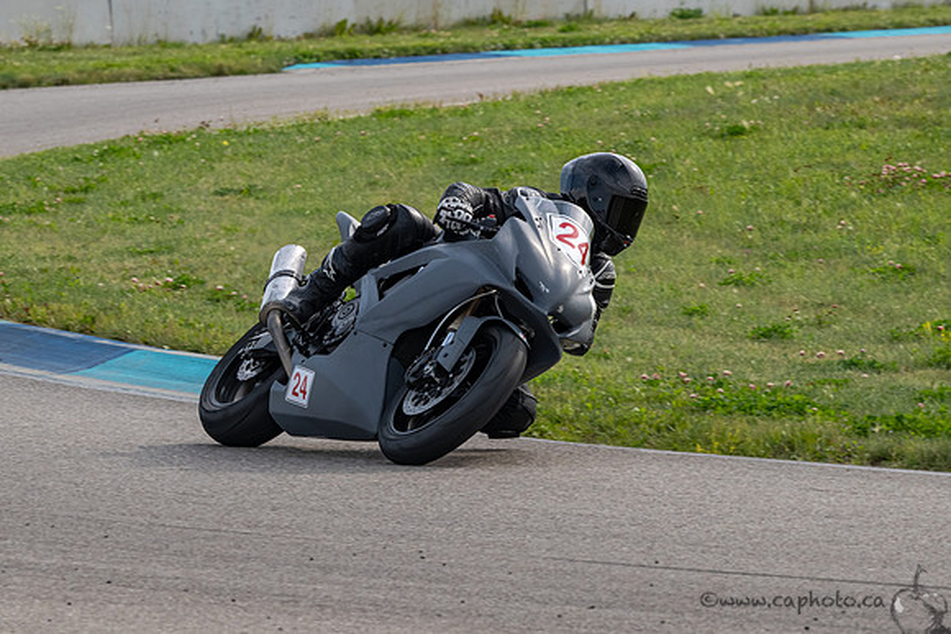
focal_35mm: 380
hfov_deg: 5.4
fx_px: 10031
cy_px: 229
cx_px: 486
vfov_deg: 3.6
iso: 720
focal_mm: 250
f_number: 11
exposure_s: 1/800
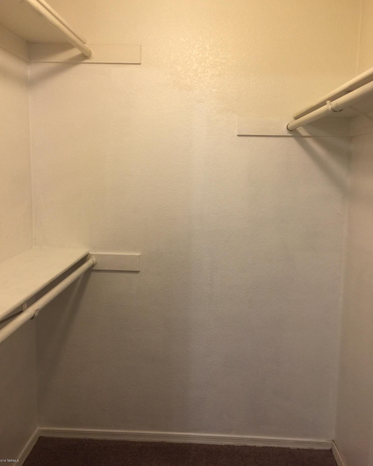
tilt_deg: -4.7
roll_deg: -0.7
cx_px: 186
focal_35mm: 31
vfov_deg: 57.1
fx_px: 428
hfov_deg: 47.1
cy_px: 222
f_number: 2.2
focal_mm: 4.15
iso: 50
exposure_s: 1/15
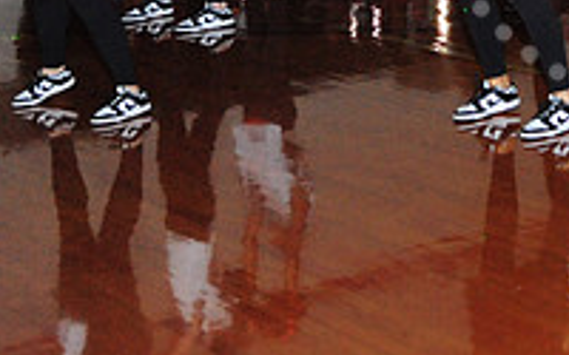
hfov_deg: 14.8
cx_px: 686
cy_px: -162
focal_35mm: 136
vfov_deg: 9.4
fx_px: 2109
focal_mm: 46
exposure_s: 1/60
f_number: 5.6
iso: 6400
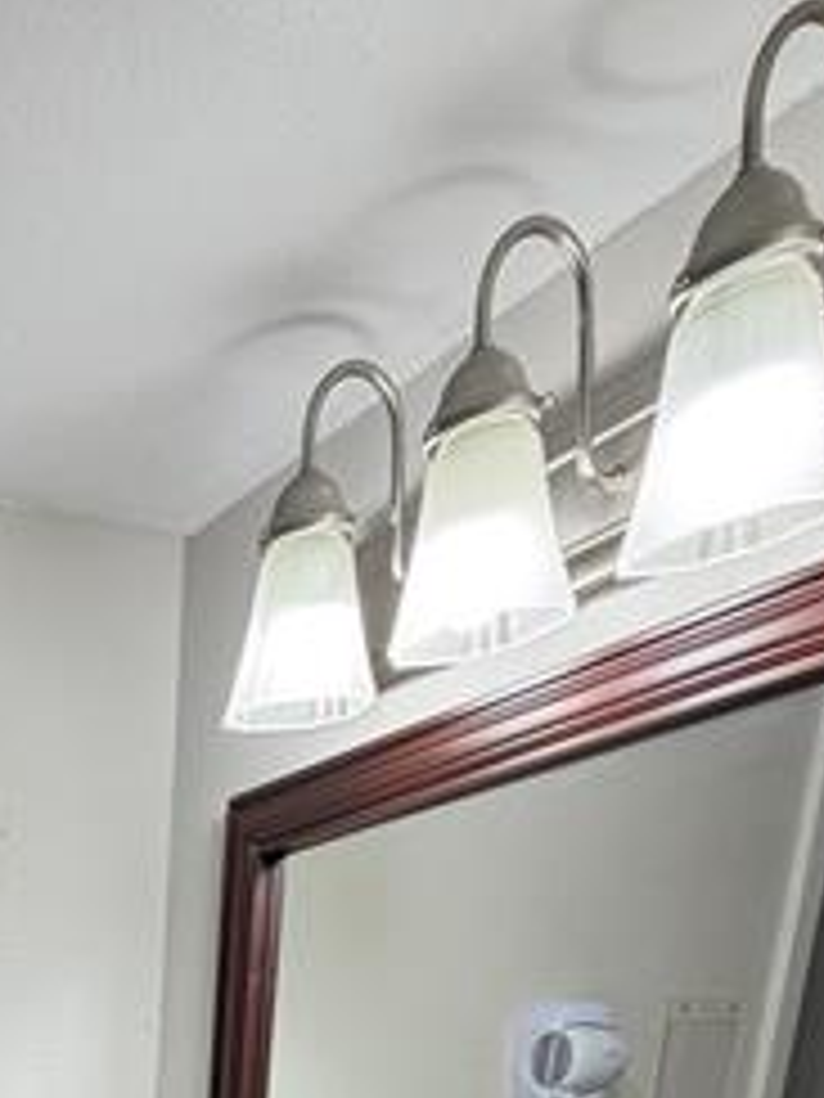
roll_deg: +0.9
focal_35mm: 44
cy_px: 1688
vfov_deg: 27.5
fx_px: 1397
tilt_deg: -20.6
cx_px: -117
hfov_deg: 29.2
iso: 125
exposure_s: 1/120
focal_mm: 2.22
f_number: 2.2
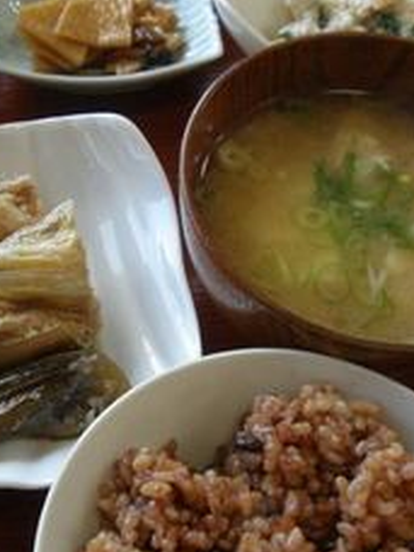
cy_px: 283
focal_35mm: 65
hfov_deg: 22.4
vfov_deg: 29.8
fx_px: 1037
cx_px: 97
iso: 100
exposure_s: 1/50
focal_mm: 6.6
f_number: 3.5
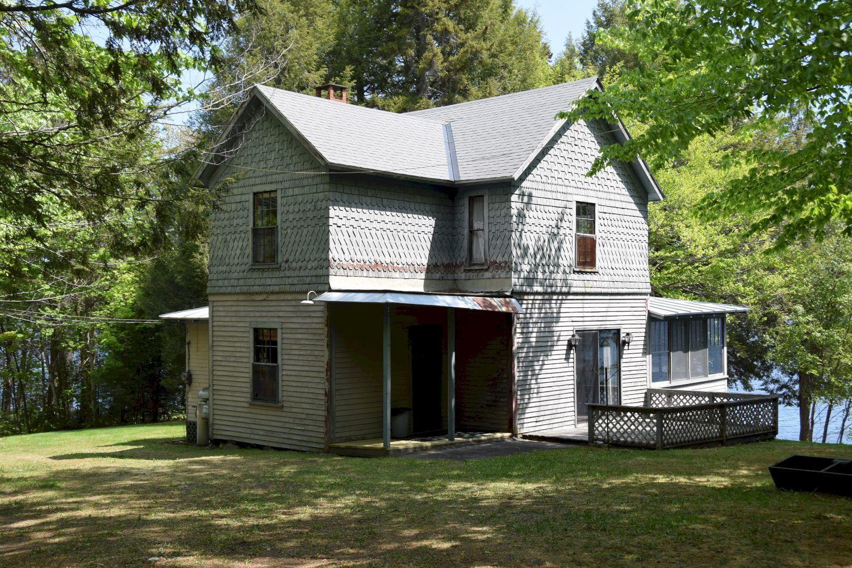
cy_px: 284
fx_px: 994
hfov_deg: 46.4
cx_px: 426
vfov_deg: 31.9
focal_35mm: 42
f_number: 8
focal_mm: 28
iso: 200
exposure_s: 1/250
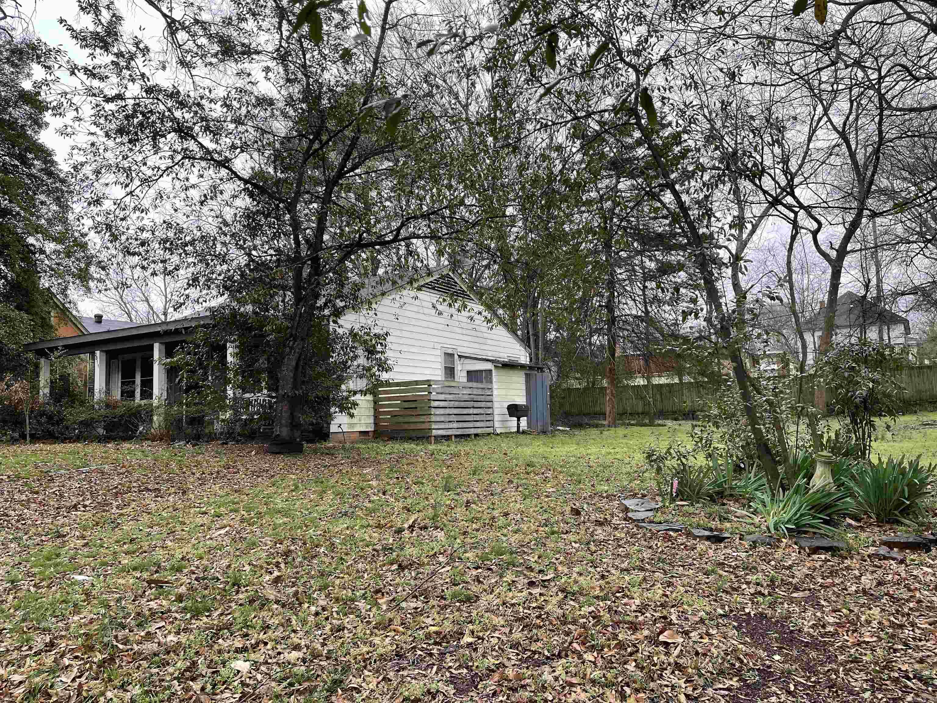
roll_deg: +1.3
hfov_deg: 69.4
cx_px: 468
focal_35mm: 25
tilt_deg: +6.0
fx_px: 677
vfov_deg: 54.9
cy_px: 352
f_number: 1.6
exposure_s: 1/190
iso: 32
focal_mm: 5.1
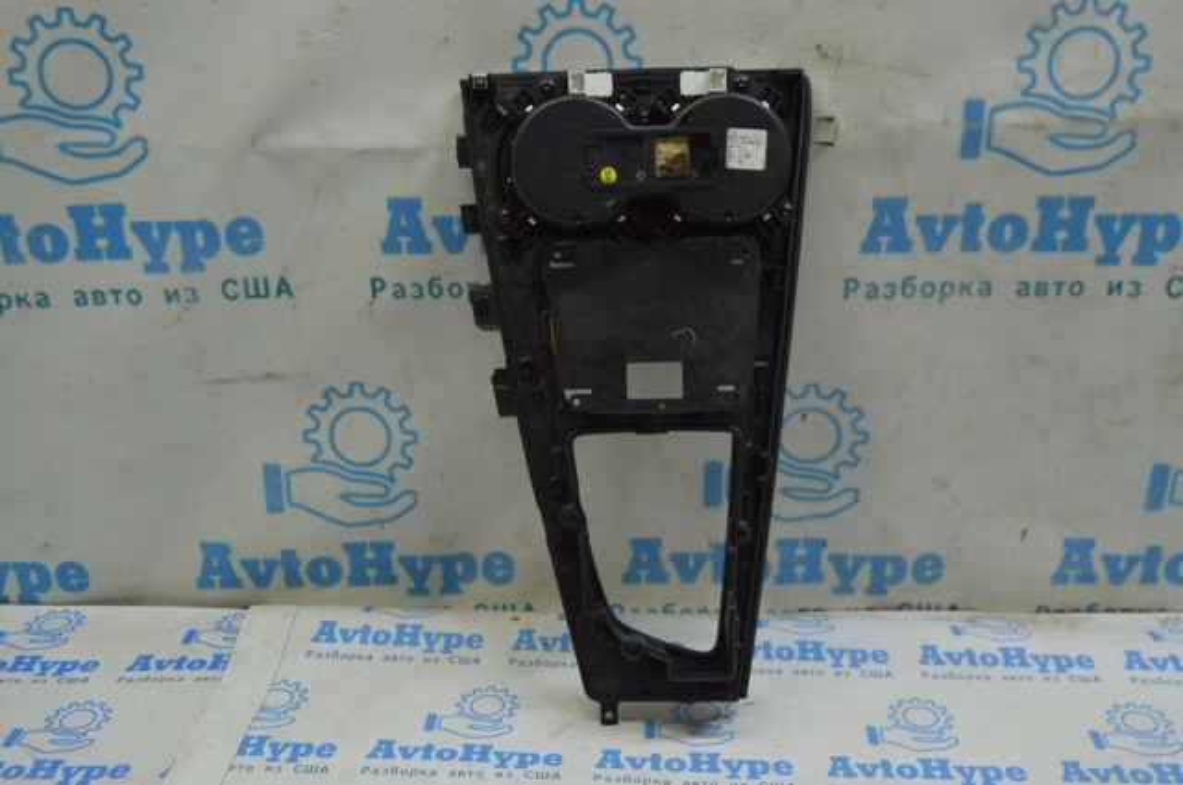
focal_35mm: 39
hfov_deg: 49.6
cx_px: 592
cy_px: 392
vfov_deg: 34.1
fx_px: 1280
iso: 400
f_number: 5.6
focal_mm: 26
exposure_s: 1/40
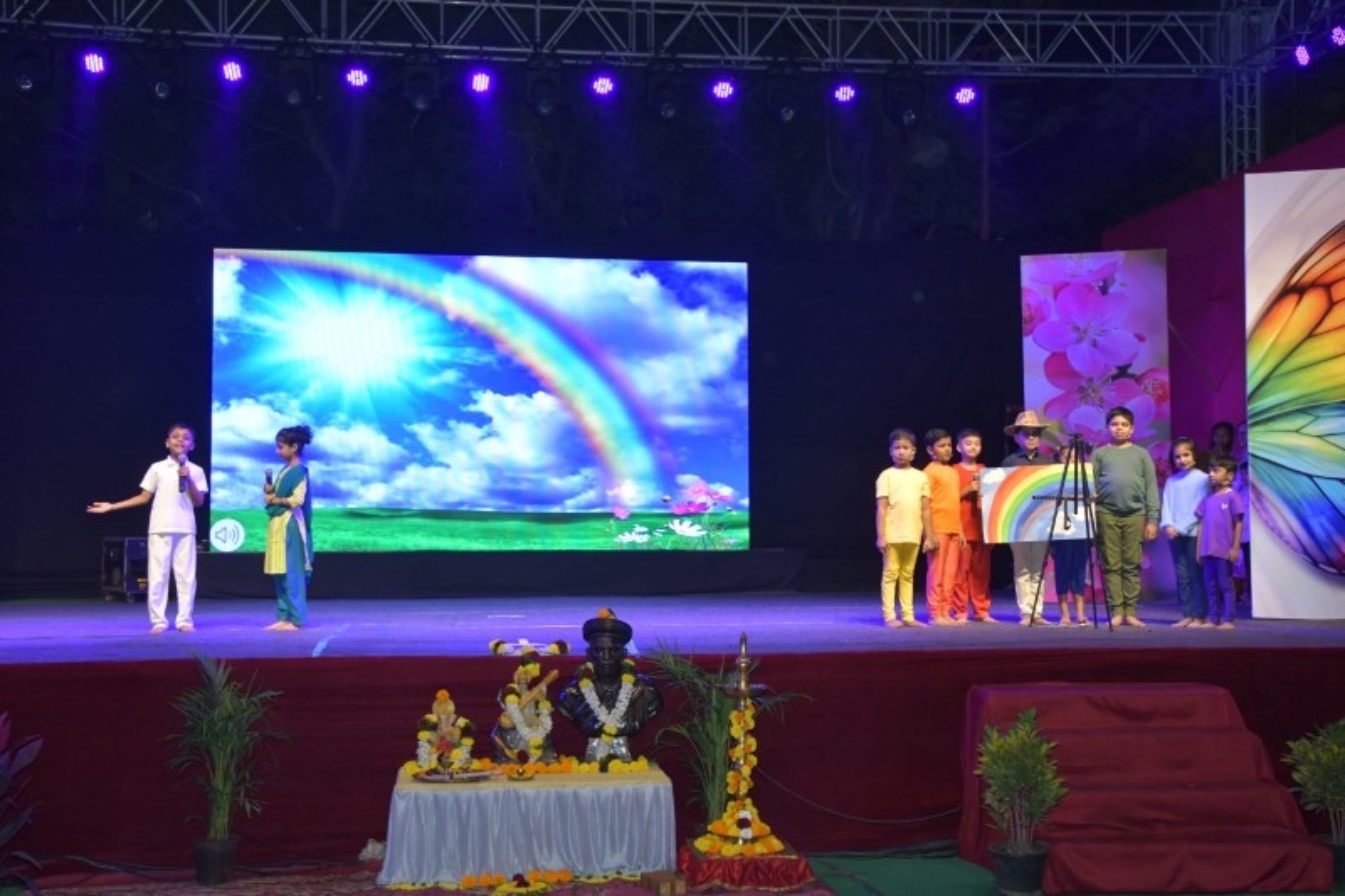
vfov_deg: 31.9
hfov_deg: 46.4
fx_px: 1569
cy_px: 448
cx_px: 672
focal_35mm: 42
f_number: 10
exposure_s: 1/160
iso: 1250
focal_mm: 28
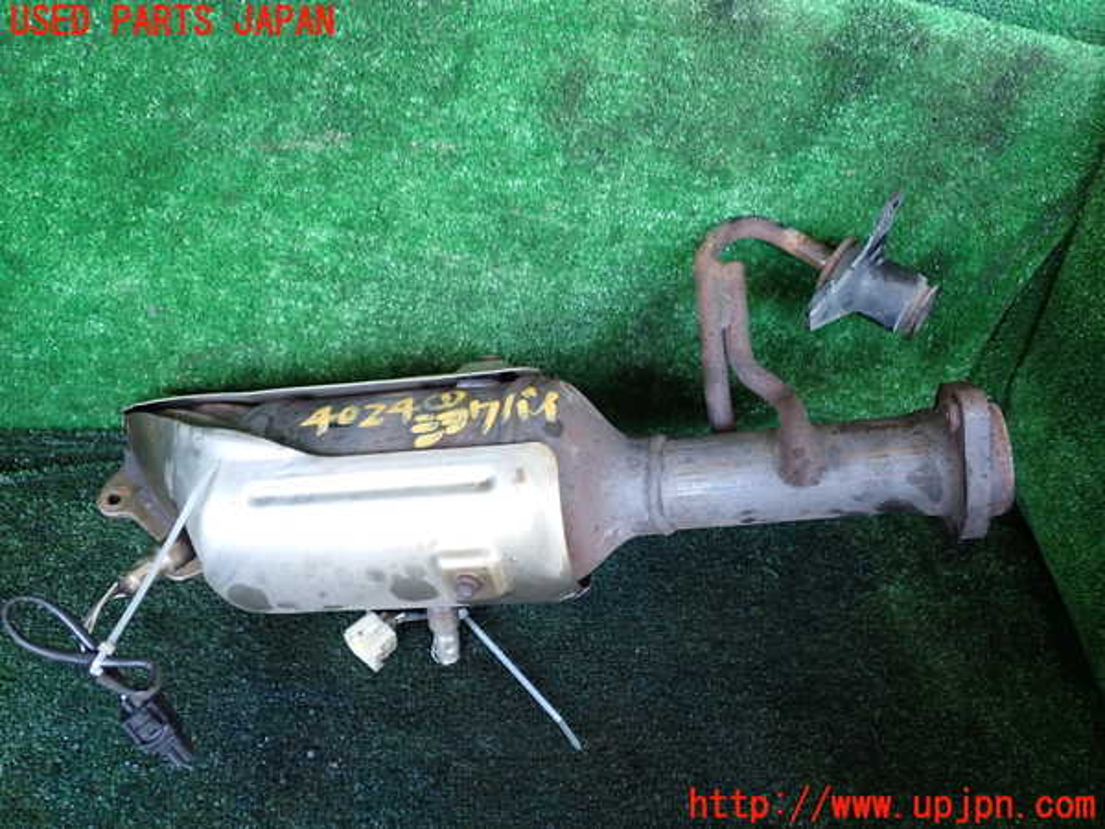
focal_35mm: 30
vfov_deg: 46.8
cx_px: 552
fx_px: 958
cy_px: 414
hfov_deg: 60.0
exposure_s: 1/40
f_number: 2.3
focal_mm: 5.4
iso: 200
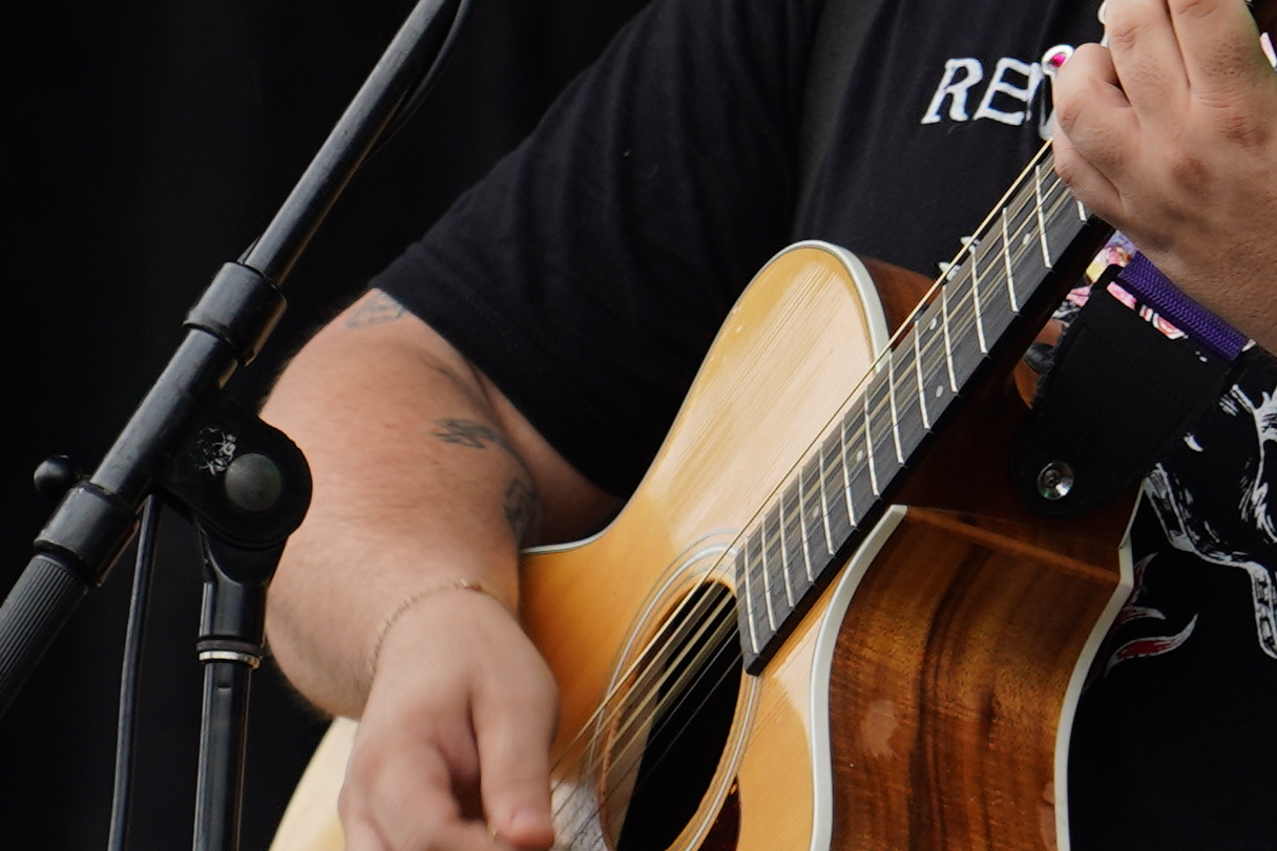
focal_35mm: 518
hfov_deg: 4.0
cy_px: 132
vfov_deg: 2.7
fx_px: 18375
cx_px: 1830
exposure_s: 1/160
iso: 100
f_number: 4.5
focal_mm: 105
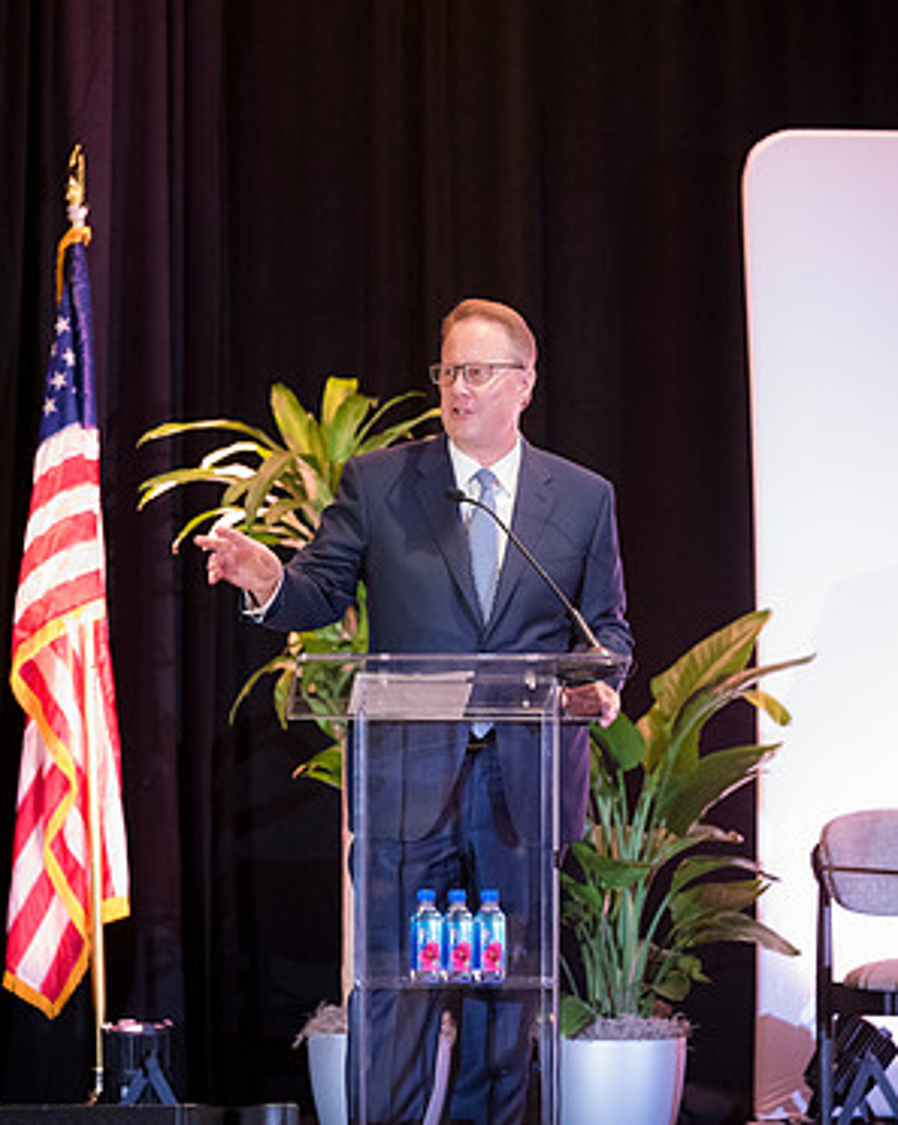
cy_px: 517
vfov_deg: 13.6
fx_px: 4723
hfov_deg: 10.9
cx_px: 447
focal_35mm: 142
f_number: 2.8
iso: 6400
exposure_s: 1/125
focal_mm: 125
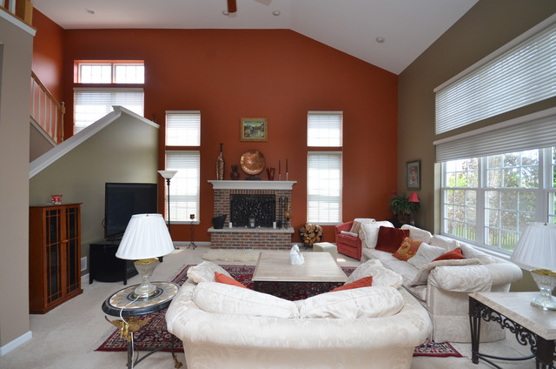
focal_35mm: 15
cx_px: 278
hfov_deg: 100.5
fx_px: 231
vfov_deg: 77.1
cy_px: 184
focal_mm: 10
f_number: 5.6
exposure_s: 1/125
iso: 400
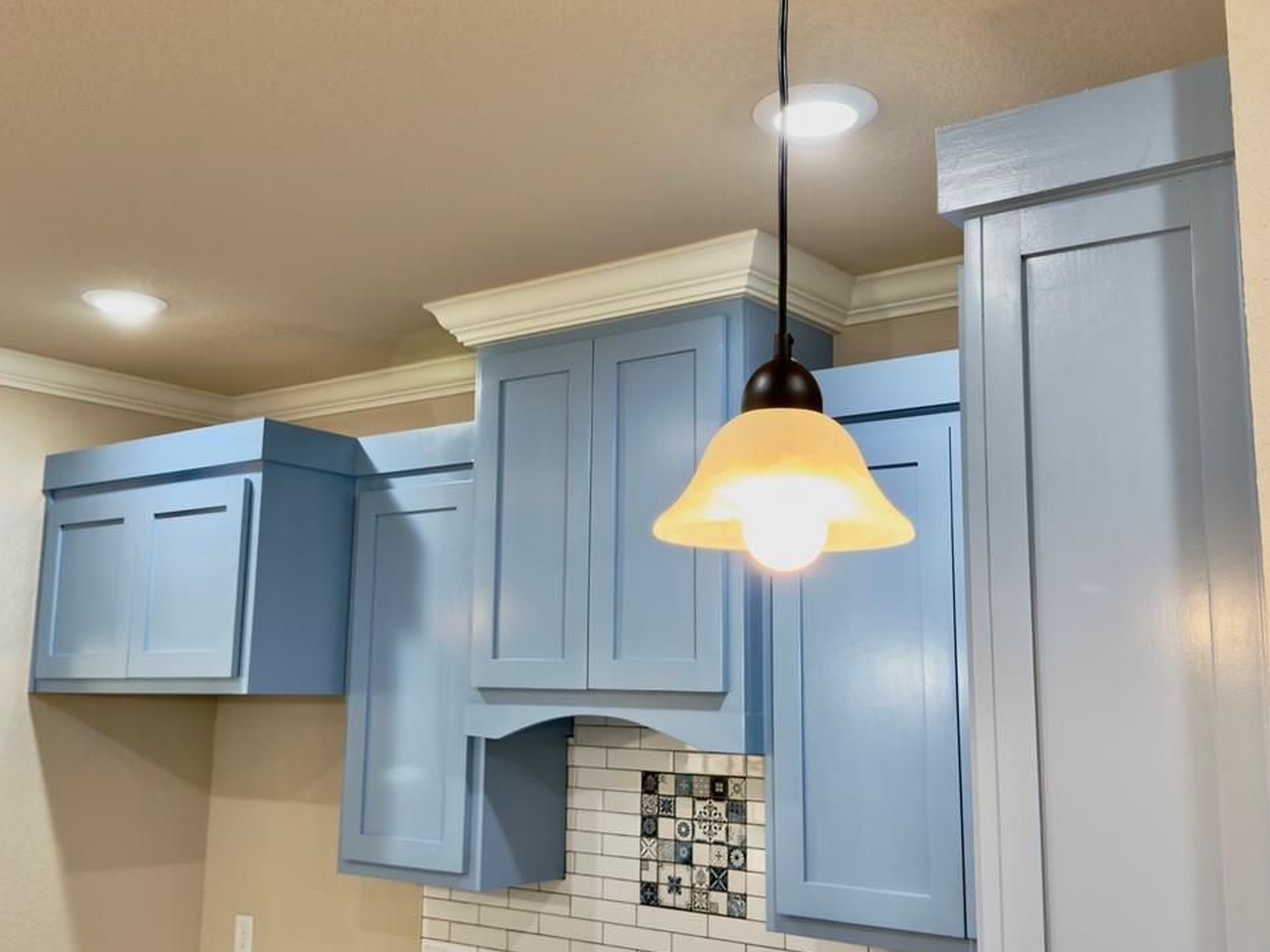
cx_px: 597
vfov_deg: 37.7
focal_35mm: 38
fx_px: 1394
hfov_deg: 49.0
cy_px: 470
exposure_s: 1/120
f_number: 1.78
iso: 160
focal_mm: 6.76
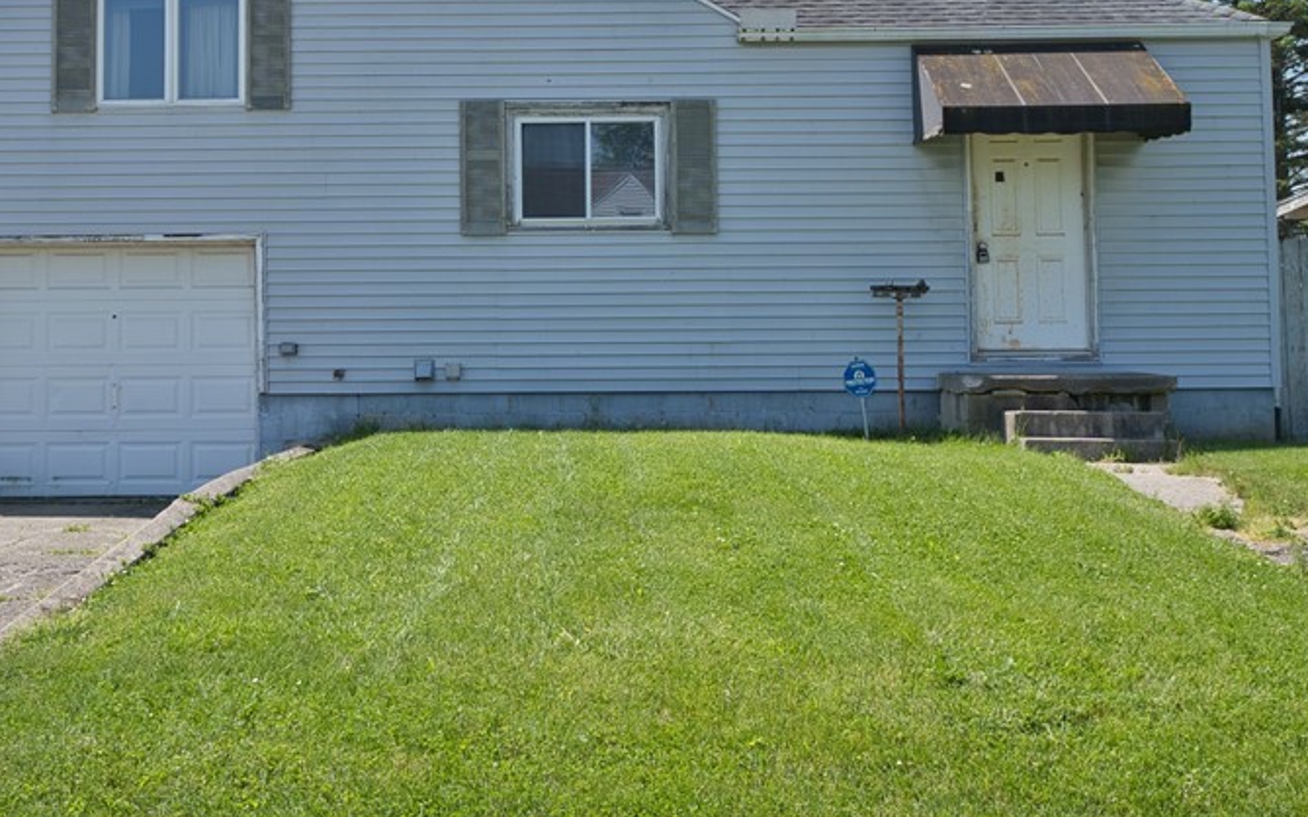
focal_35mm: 48
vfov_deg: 26.6
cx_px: 549
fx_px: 1711
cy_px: 229
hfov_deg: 41.7
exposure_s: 1/160
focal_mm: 29
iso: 125
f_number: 10
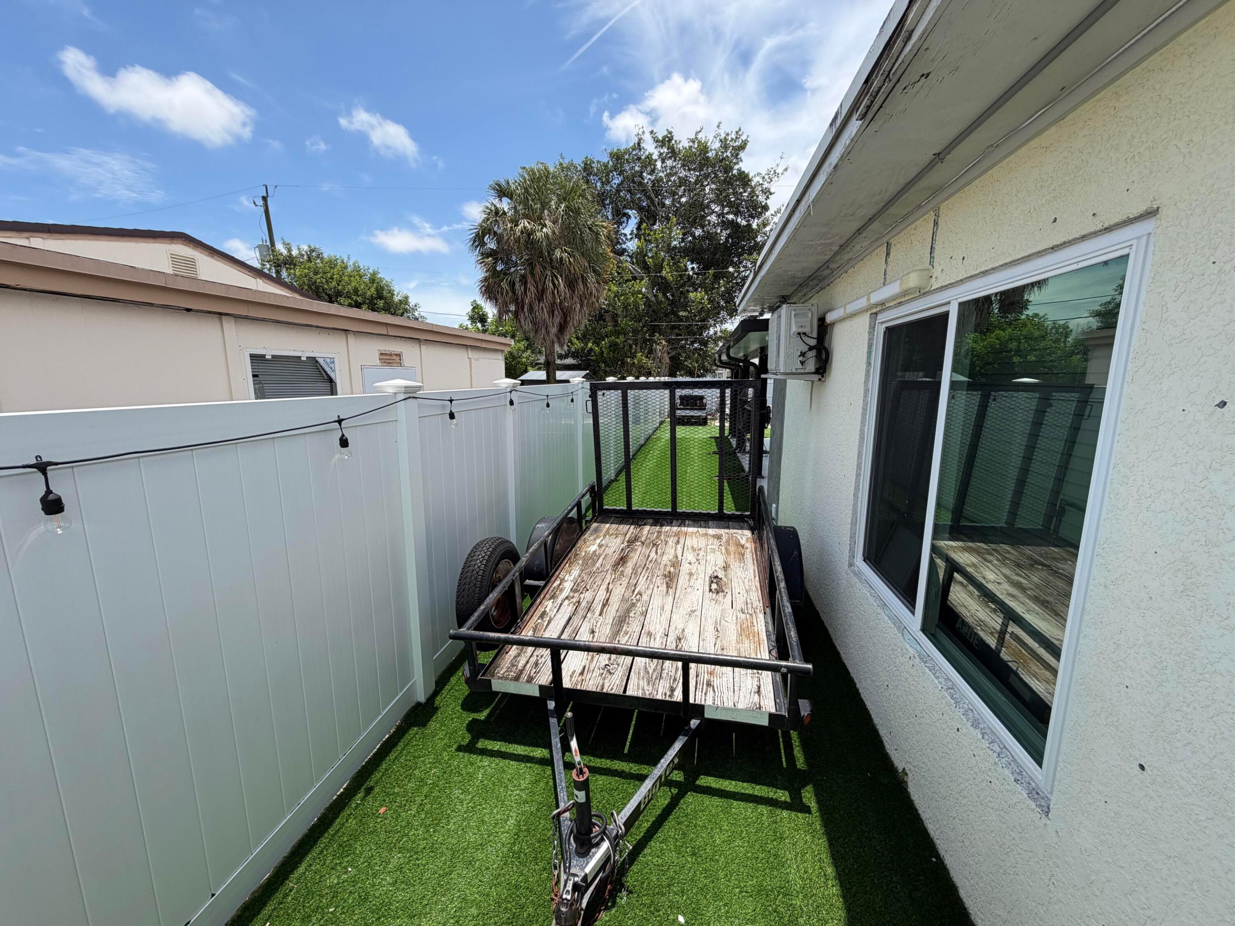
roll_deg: +0.0
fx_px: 499
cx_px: 618
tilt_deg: -11.0
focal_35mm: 14
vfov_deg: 85.7
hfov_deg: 102.1
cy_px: 463
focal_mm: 2.22
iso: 20
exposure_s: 1/770
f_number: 2.2
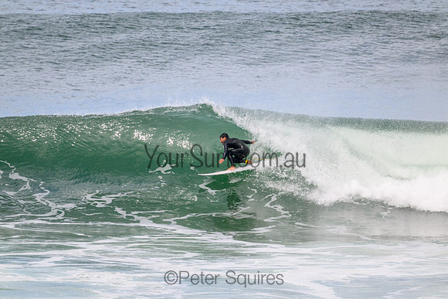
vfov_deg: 1.7
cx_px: 224
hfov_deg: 2.6
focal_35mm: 800
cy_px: 150
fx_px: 9957
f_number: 11
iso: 1250
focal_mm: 800
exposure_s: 1/2000
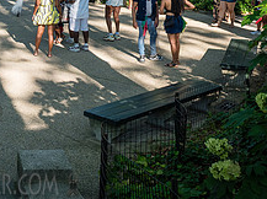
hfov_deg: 24.7
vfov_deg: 18.7
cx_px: -5
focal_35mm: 75
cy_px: -25
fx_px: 578
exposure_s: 1/500
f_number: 4
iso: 400
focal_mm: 29
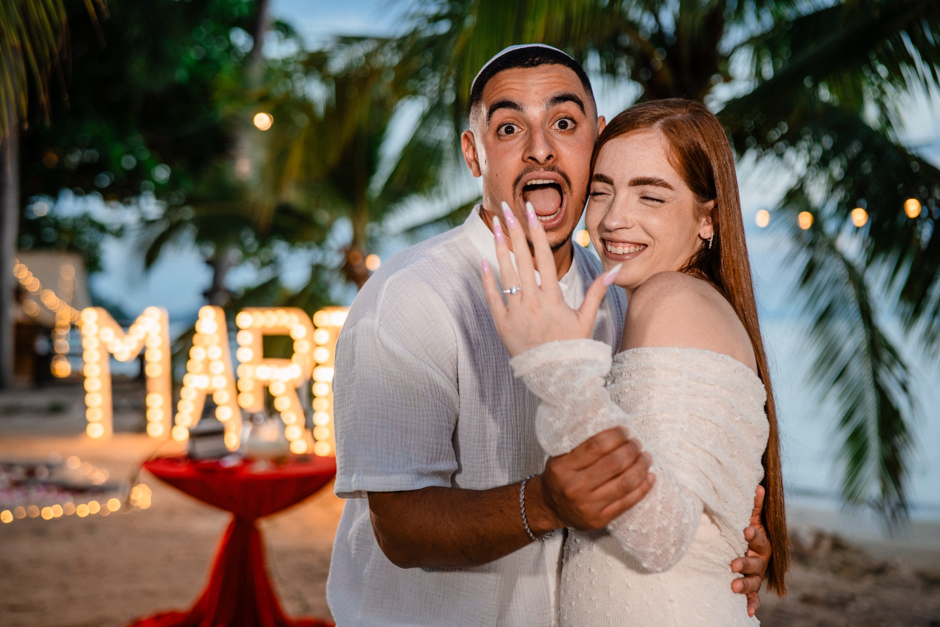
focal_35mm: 50
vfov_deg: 27.0
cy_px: 314
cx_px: 470
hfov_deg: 39.6
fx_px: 1305
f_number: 2.5
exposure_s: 1/250
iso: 800
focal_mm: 50
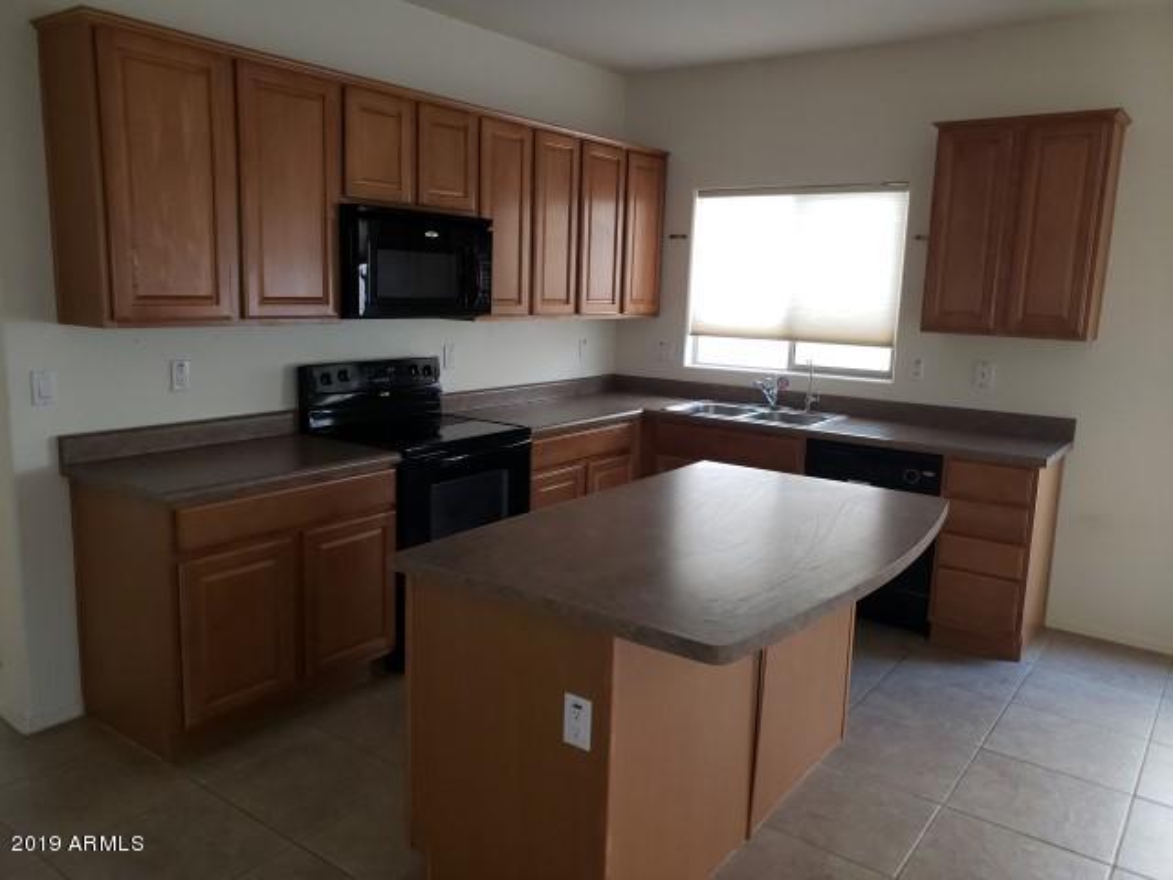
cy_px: 440
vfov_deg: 53.1
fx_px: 881
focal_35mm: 26
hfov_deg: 67.3
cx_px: 586
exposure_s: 1/33
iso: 100
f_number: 2.4
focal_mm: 4.3
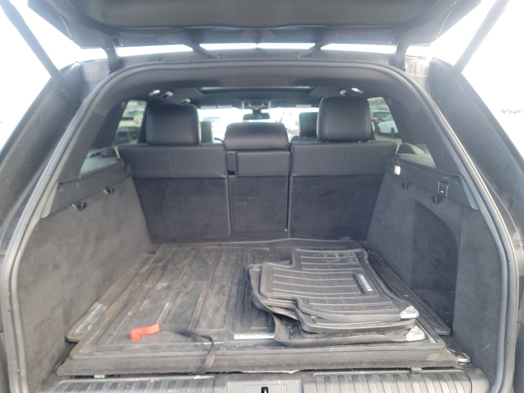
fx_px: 363
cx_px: 262
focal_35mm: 24
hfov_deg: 71.6
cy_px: 196
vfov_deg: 56.8
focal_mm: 6.7
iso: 370
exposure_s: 1/59
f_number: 1.8
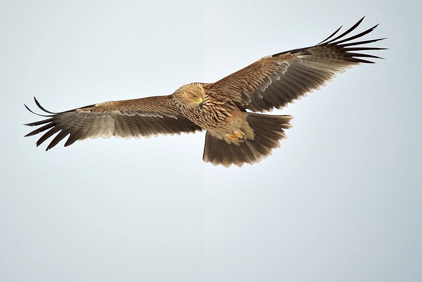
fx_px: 5860
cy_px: 141
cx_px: 211
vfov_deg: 2.7
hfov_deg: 4.1
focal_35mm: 500
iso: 400
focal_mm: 500
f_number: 8
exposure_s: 1/1250
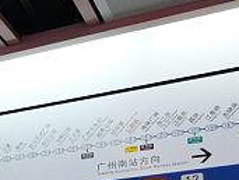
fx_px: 678
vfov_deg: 14.1
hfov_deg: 16.1
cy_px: 275
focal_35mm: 98
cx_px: -221
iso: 800
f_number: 4
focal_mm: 7
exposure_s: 1/60
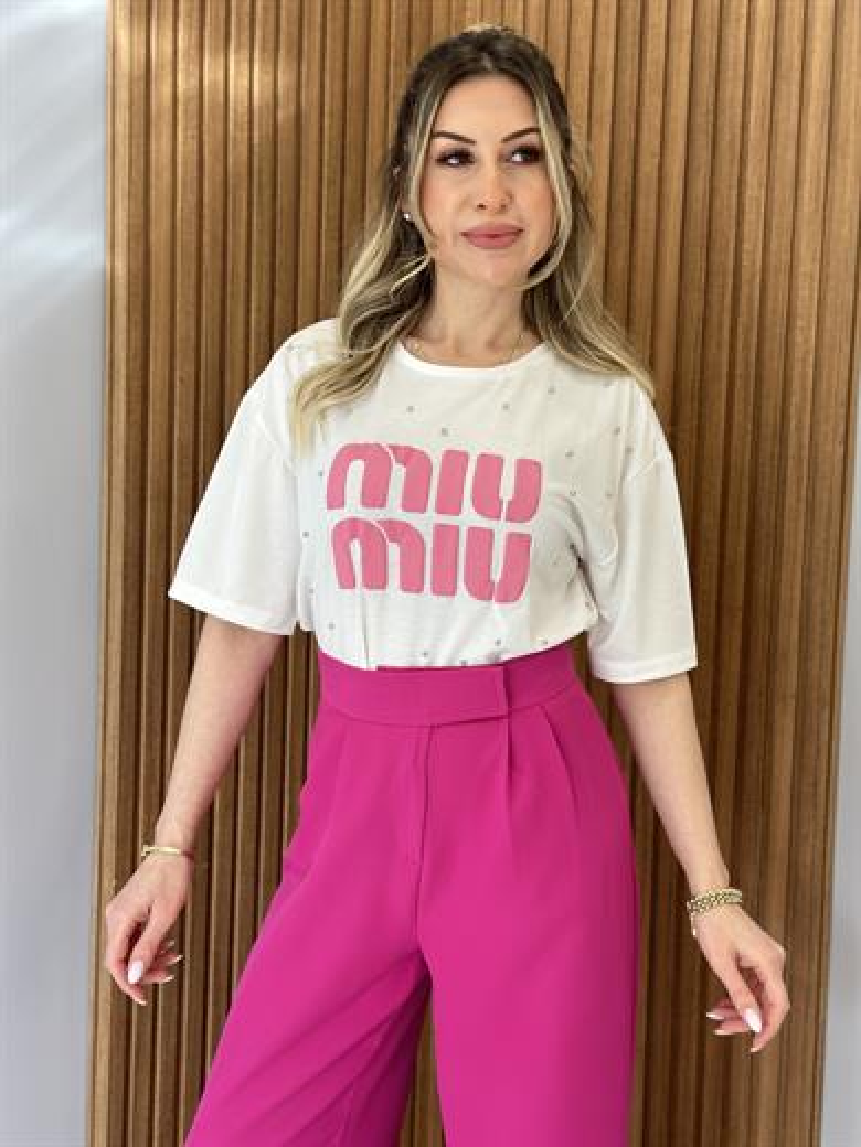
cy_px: 574
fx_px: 1592
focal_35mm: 48
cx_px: 430
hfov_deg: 30.3
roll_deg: -2.8
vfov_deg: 39.7
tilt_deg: -4.2
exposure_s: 1/168
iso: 100
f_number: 1.78
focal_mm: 6.86
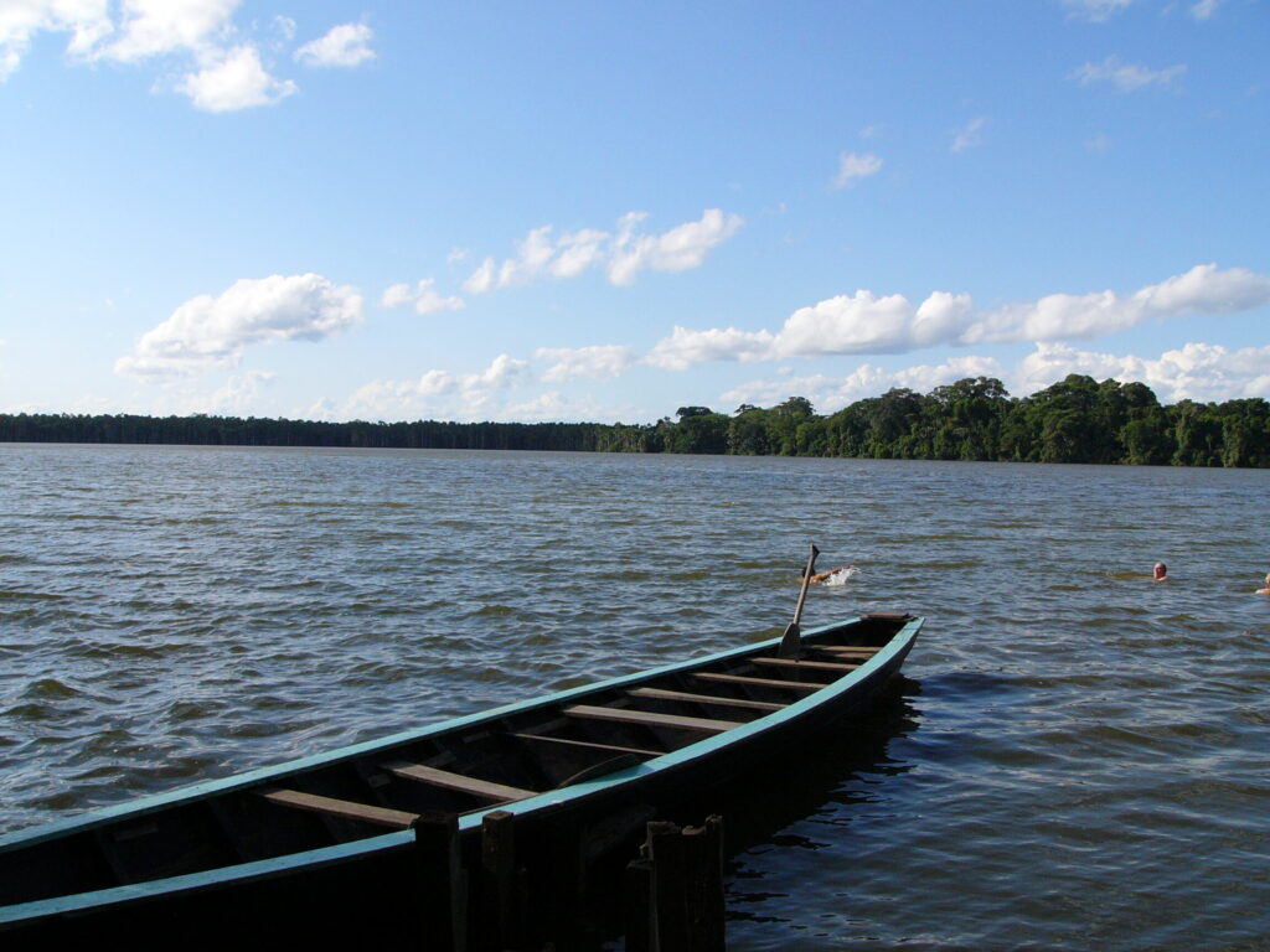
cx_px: 635
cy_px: 476
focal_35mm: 36
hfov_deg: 51.4
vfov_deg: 39.7
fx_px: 1321
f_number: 5.6
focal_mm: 6
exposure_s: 1/800
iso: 100
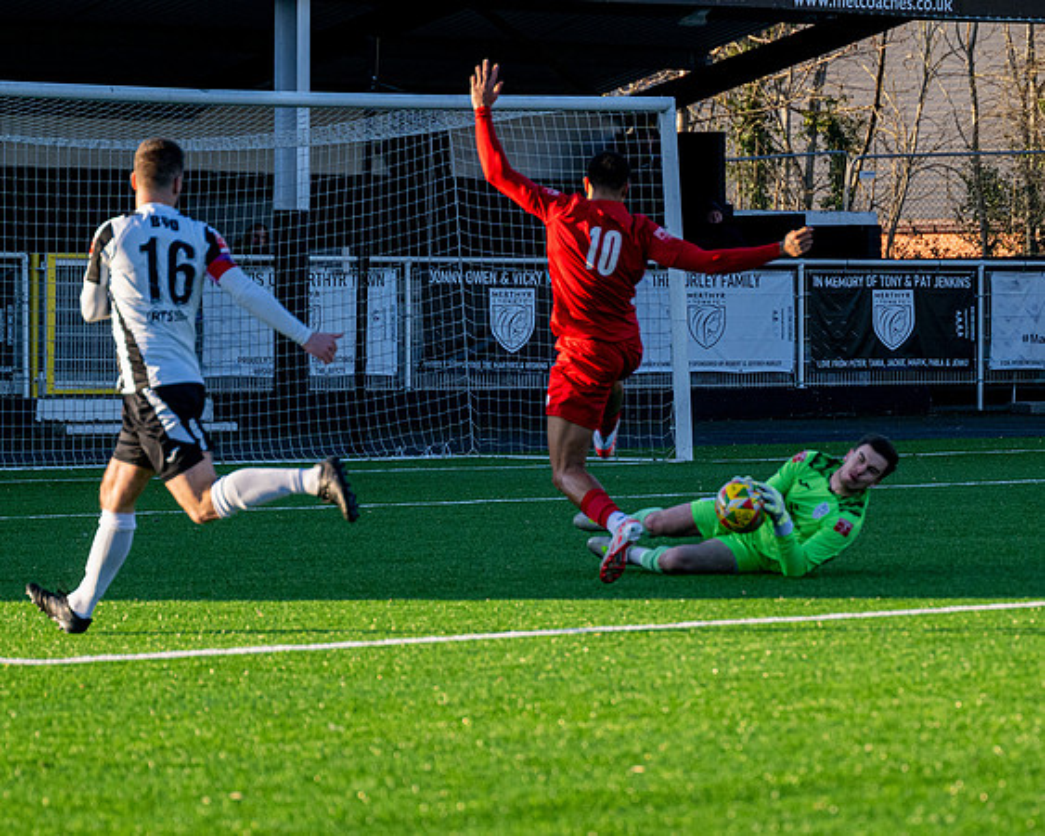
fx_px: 7690
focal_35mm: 249
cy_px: 457
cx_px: 689
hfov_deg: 7.8
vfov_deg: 6.2
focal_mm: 130
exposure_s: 1/2000
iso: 400
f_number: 4
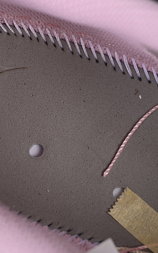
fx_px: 792
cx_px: 93
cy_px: 126
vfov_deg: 18.1
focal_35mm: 115
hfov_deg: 11.4
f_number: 7.1
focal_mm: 50
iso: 160
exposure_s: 1/80
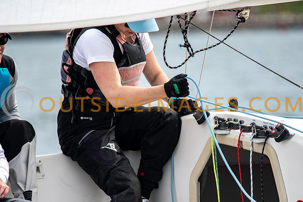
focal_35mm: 450
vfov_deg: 3.1
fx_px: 3788
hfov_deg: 4.6
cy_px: 101
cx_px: 152
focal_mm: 300
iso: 250
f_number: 4
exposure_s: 1/2000
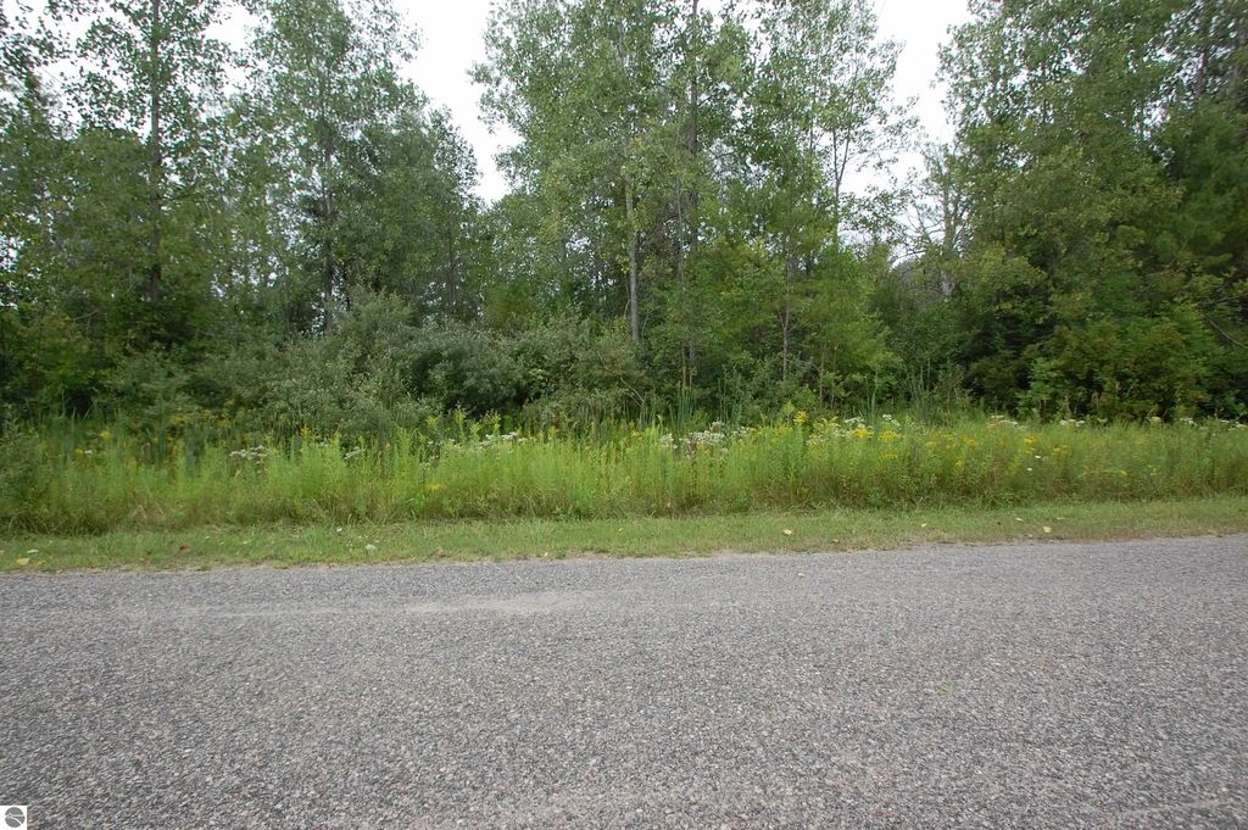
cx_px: 624
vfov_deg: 69.6
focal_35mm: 17
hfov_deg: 92.5
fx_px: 598
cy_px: 415
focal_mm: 11.5
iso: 220
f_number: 5.6
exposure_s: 1/125
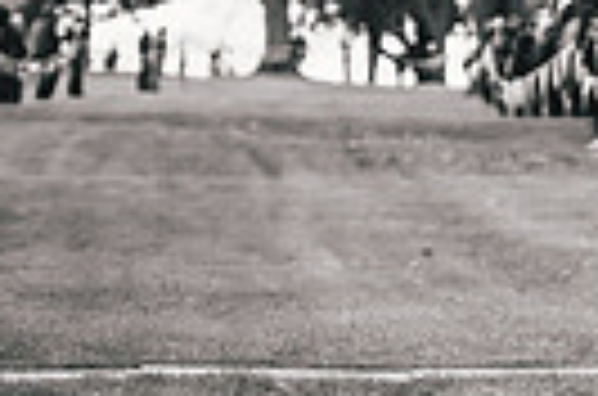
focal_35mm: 247
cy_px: -35
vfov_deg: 5.5
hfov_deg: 8.0
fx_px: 4093
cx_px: 1161
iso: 200
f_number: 2
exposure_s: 1/3200
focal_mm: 52
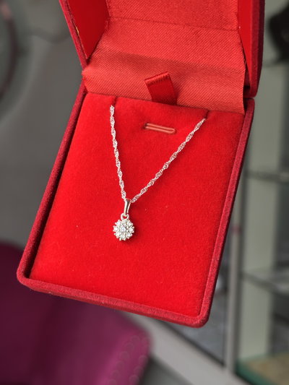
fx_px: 579
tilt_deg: -8.2
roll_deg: -2.7
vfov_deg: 36.8
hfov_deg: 28.0
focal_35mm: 52
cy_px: 192
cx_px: 144
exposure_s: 1/60
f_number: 1.6
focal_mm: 5.96
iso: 50
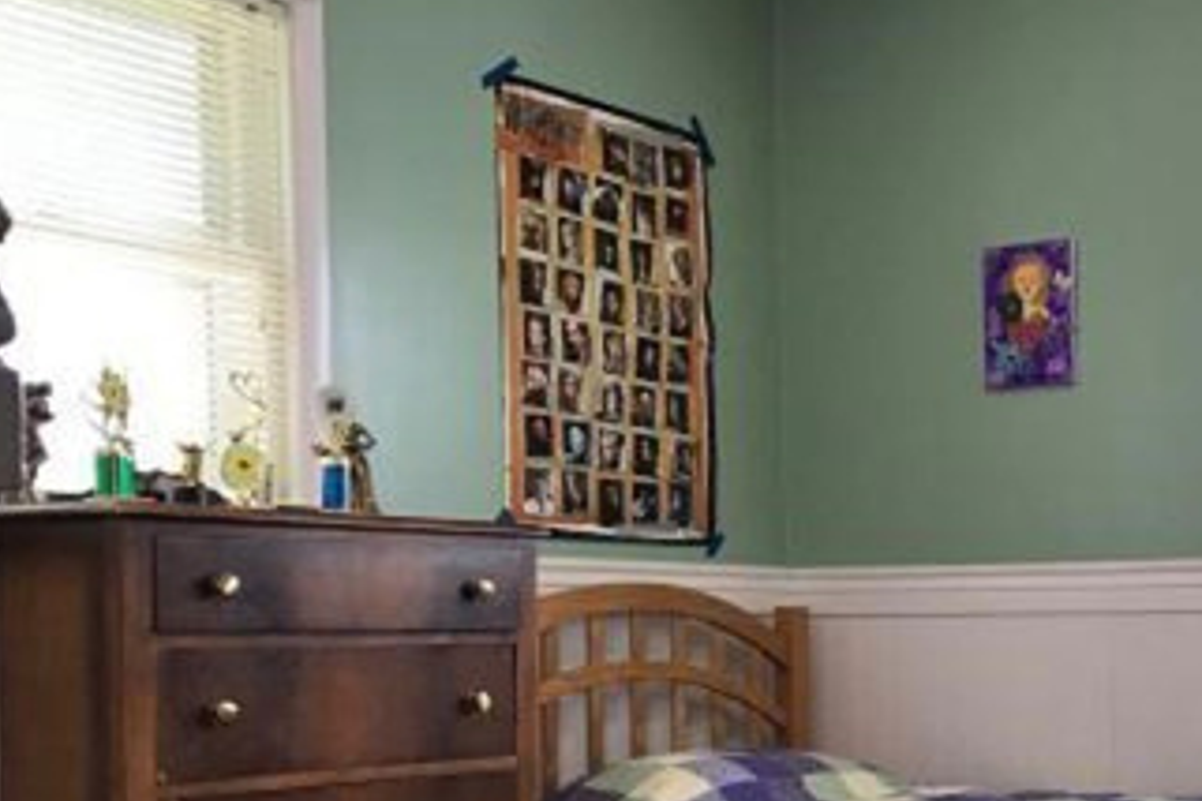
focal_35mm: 58
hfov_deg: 32.0
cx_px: 1176
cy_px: 696
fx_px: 1936
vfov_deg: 22.9
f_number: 1.8
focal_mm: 3.99
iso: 25
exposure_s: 1/30
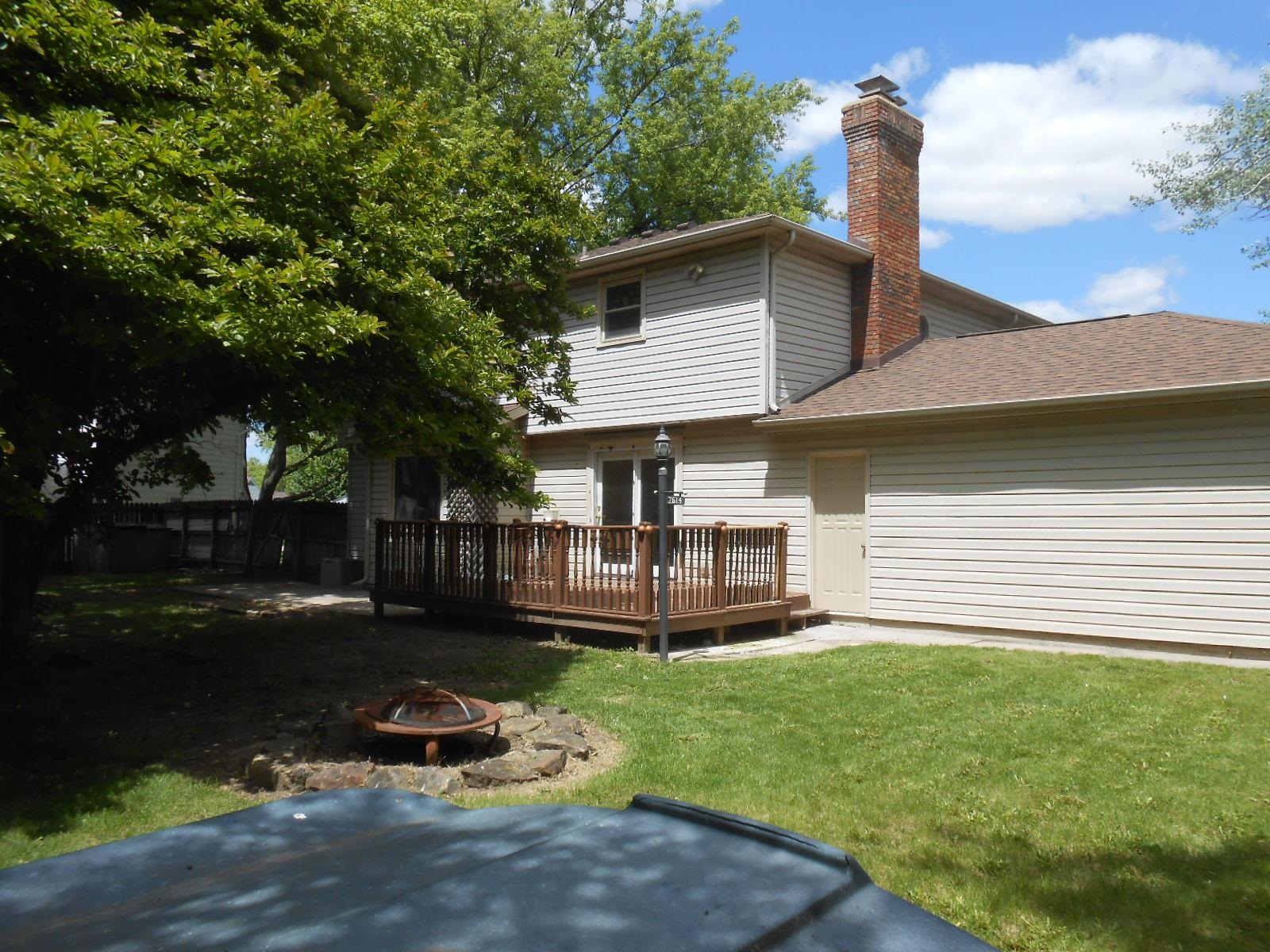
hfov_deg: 67.3
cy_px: 476
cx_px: 635
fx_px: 954
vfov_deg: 53.1
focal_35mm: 26
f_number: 3.5
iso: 80
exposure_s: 1/800
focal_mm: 4.6
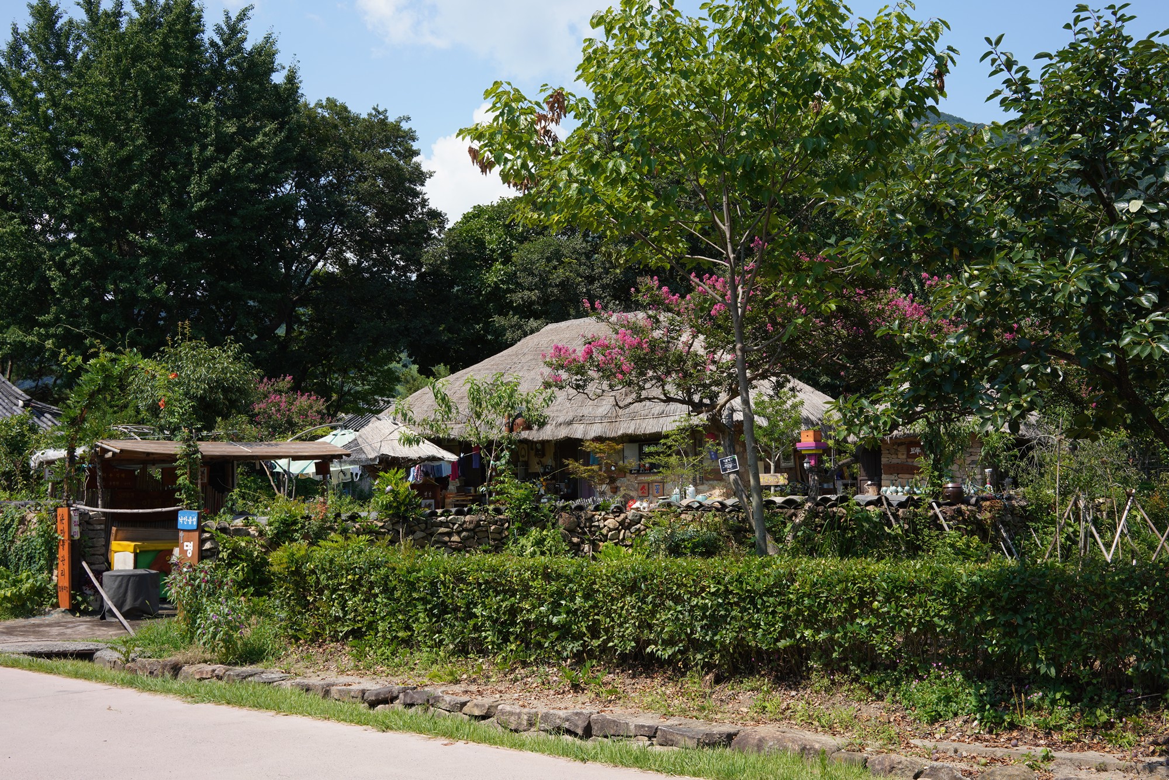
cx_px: 584
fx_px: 1137
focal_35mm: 35
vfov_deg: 37.9
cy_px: 390
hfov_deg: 54.4
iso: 100
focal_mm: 35
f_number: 11
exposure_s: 1/100
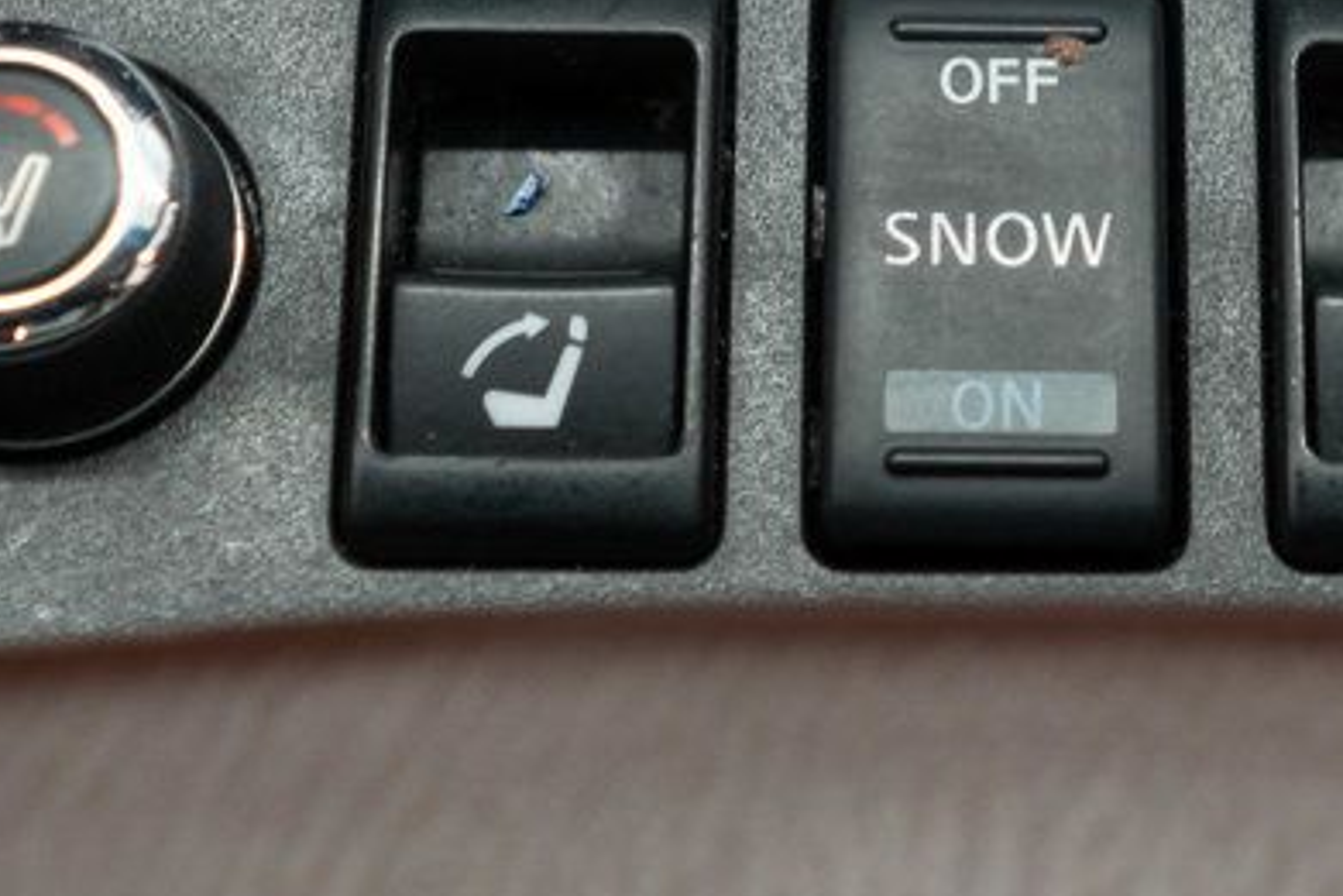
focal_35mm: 110
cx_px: 1154
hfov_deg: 18.3
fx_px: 4105
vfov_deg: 12.4
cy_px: 115
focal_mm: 28
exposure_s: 1/50
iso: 1000
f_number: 3.2
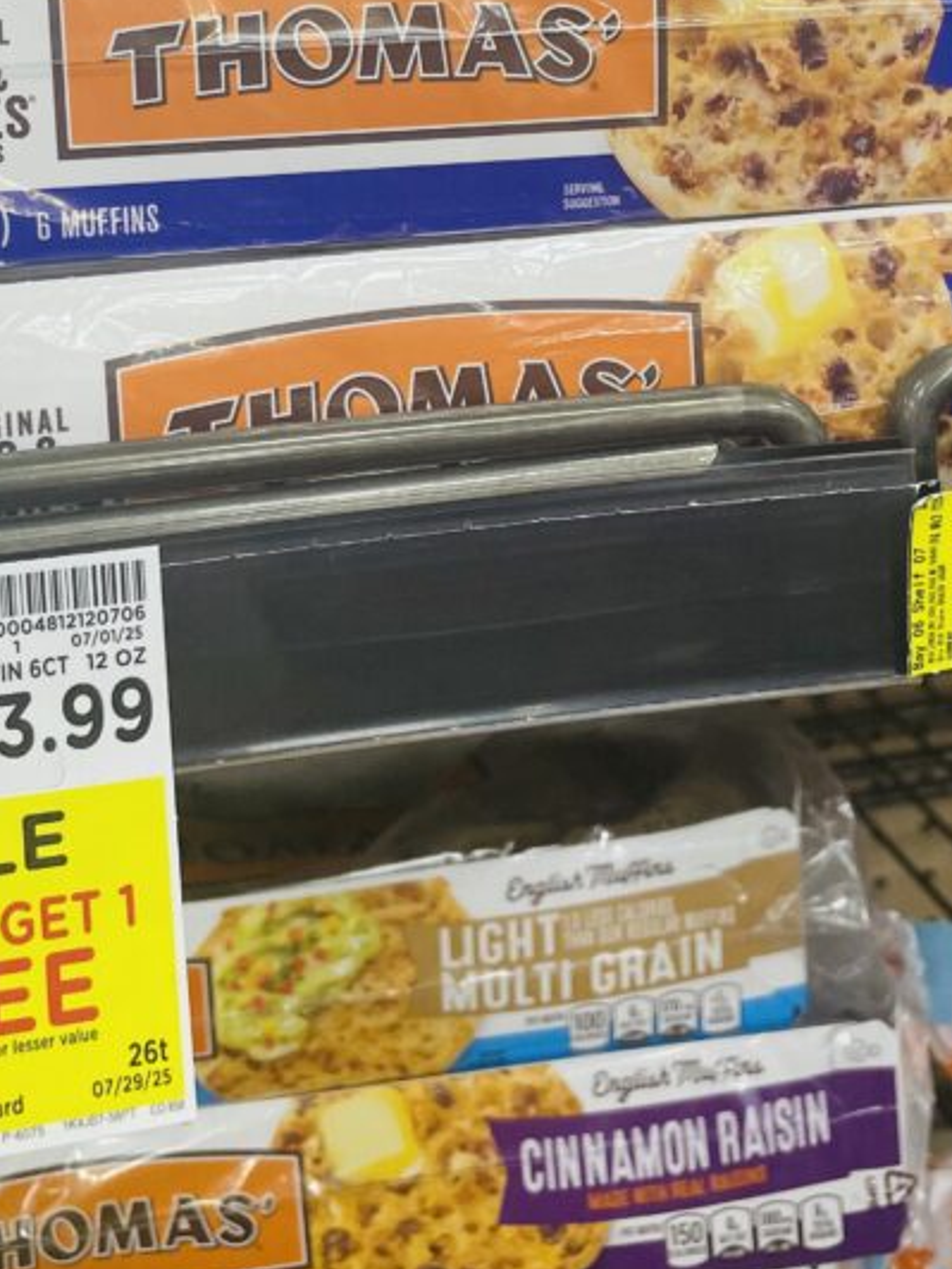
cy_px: 174
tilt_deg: -7.9
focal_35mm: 50
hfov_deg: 29.1
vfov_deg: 36.3
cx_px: 456
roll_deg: +2.5
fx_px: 1833
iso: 125
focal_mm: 4.2
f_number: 1.6
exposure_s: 1/120
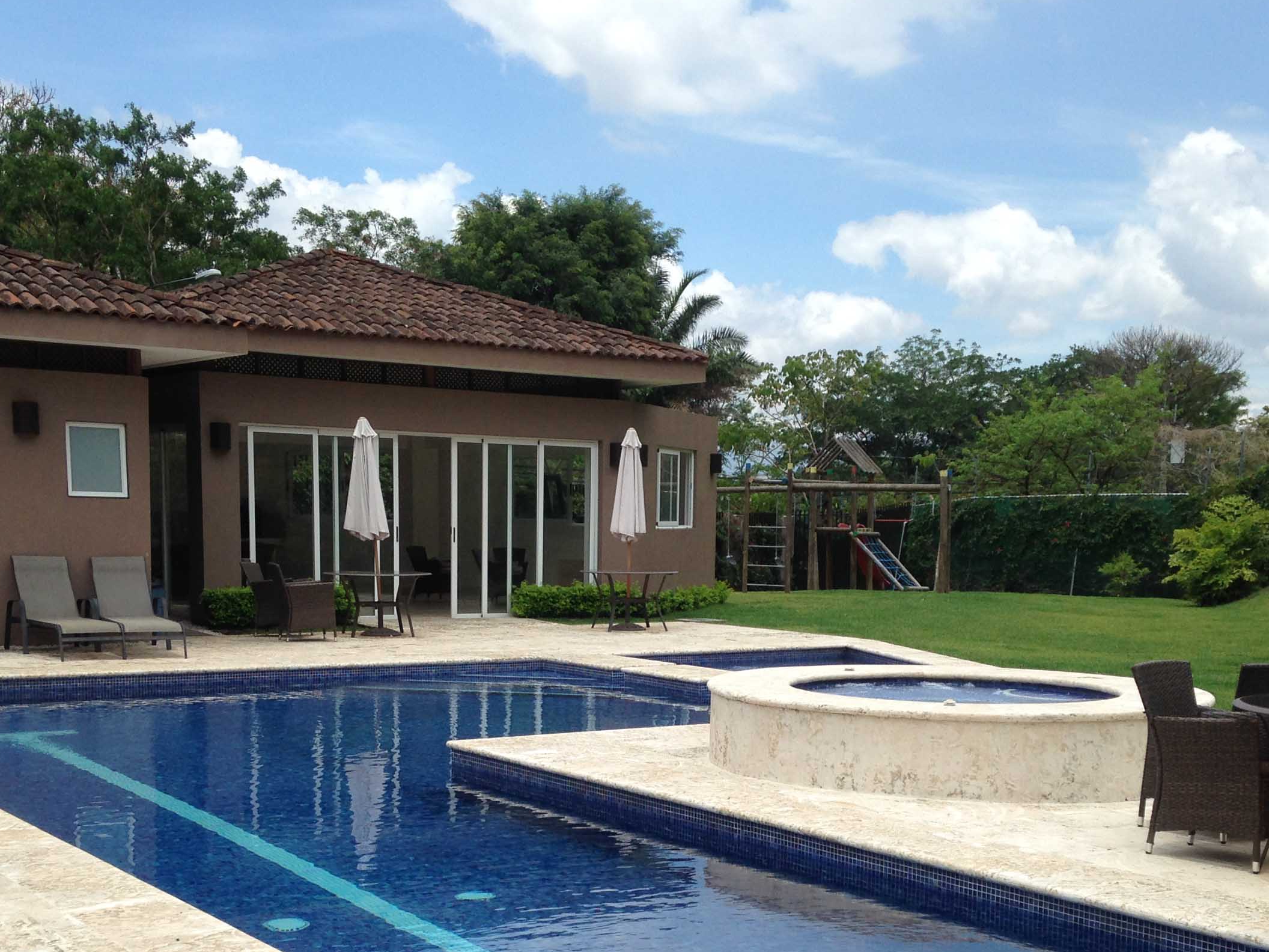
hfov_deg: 37.5
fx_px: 1870
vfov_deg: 28.1
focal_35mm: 51
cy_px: 729
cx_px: 683
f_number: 2.4
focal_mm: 4.12
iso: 50
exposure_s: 1/1695
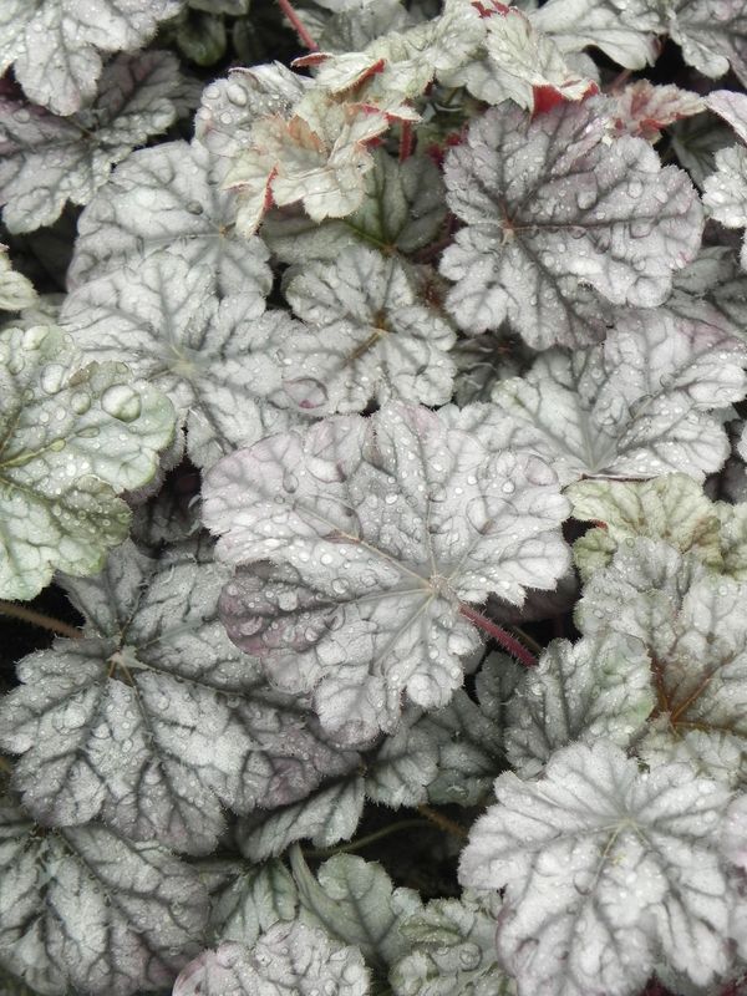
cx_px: 374
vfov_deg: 36.8
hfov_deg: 28.0
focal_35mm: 52
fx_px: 1496
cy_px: 498
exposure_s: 1/40
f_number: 4
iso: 160
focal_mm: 9.2
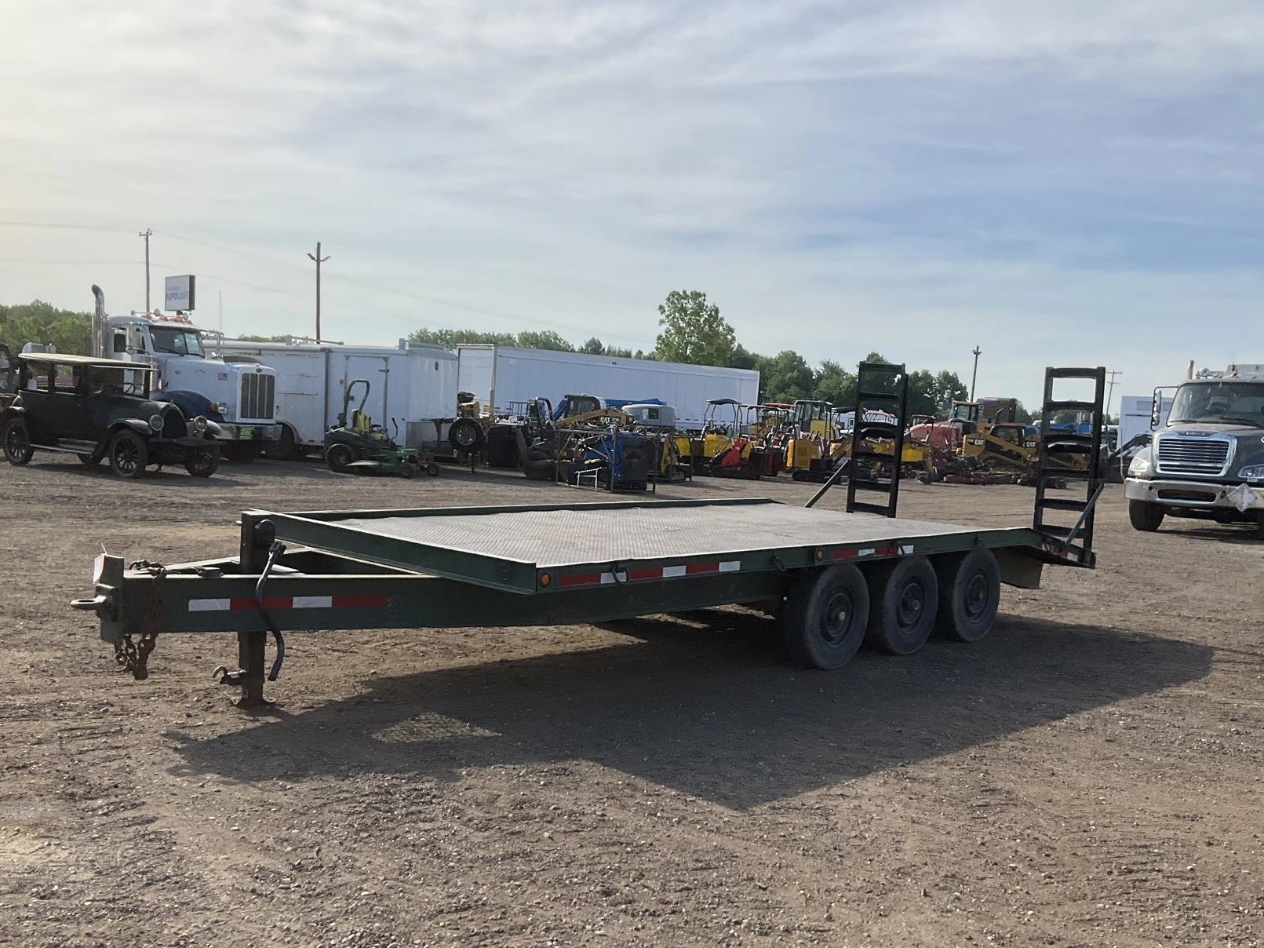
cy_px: 549
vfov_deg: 39.5
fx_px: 1314
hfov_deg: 51.4
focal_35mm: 36
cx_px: 640
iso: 25
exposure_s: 1/1626
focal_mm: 3
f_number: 1.8
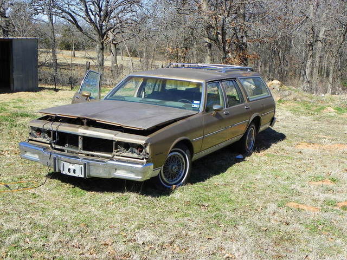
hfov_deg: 36.8
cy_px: 130
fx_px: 521
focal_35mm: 52
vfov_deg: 28.0
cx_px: 174
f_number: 4.5
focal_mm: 9.2
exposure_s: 1/400
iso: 64
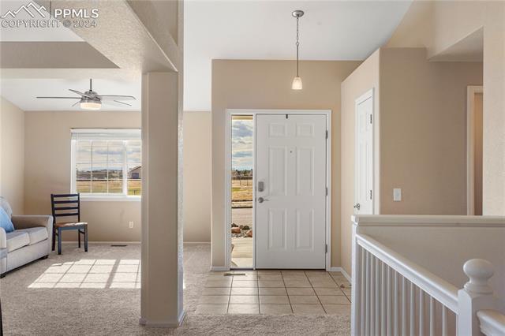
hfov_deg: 58.7
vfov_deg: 41.1
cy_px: 168
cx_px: 252
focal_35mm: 32
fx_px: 449
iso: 800
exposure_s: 1/60
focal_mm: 32
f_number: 11
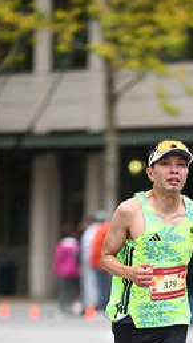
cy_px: 363
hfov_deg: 2.7
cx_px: 174
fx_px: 4069
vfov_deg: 4.8
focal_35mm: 447
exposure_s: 1/1250
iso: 1600
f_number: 2.8
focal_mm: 200
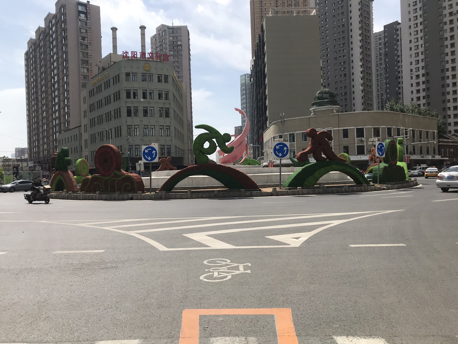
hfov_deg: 63.4
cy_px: 172
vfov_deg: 49.7
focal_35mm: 28
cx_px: 229
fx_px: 370
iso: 20
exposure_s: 1/3690
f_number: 1.8
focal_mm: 3.99
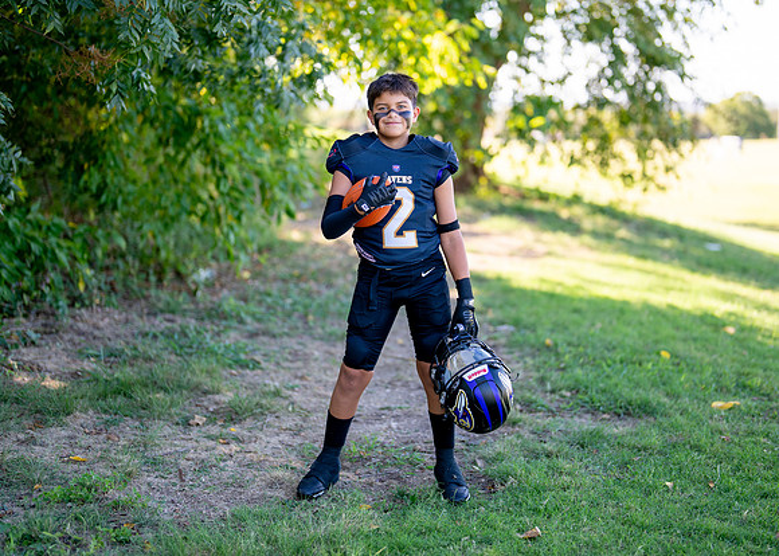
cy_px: 240
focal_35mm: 59
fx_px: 1316
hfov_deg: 33.0
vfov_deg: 23.8
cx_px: 412
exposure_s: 1/1250
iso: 100
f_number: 1.2
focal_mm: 50
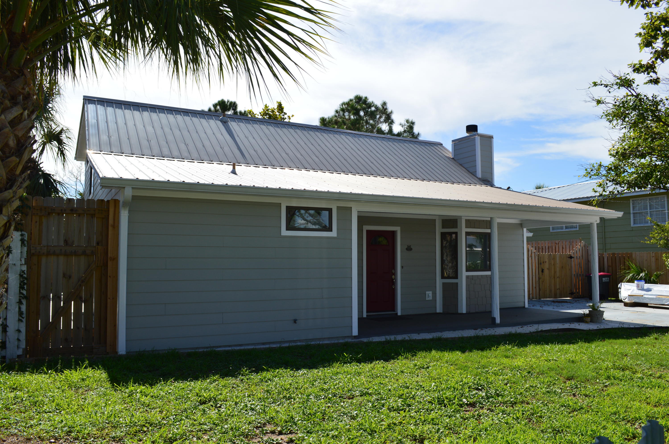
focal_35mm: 27
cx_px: 334
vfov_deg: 47.8
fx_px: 501
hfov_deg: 67.4
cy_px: 222
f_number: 8
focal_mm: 18
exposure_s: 1/250
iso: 100
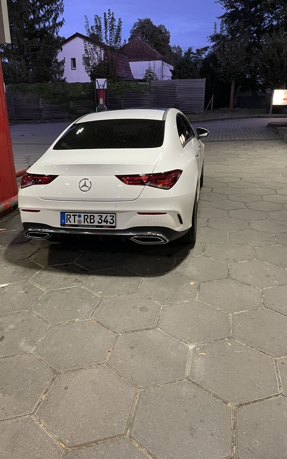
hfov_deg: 44.4
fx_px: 350
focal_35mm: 28
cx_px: 122
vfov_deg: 66.5
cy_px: 230
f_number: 1.6
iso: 400
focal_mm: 4.2
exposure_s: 1/50
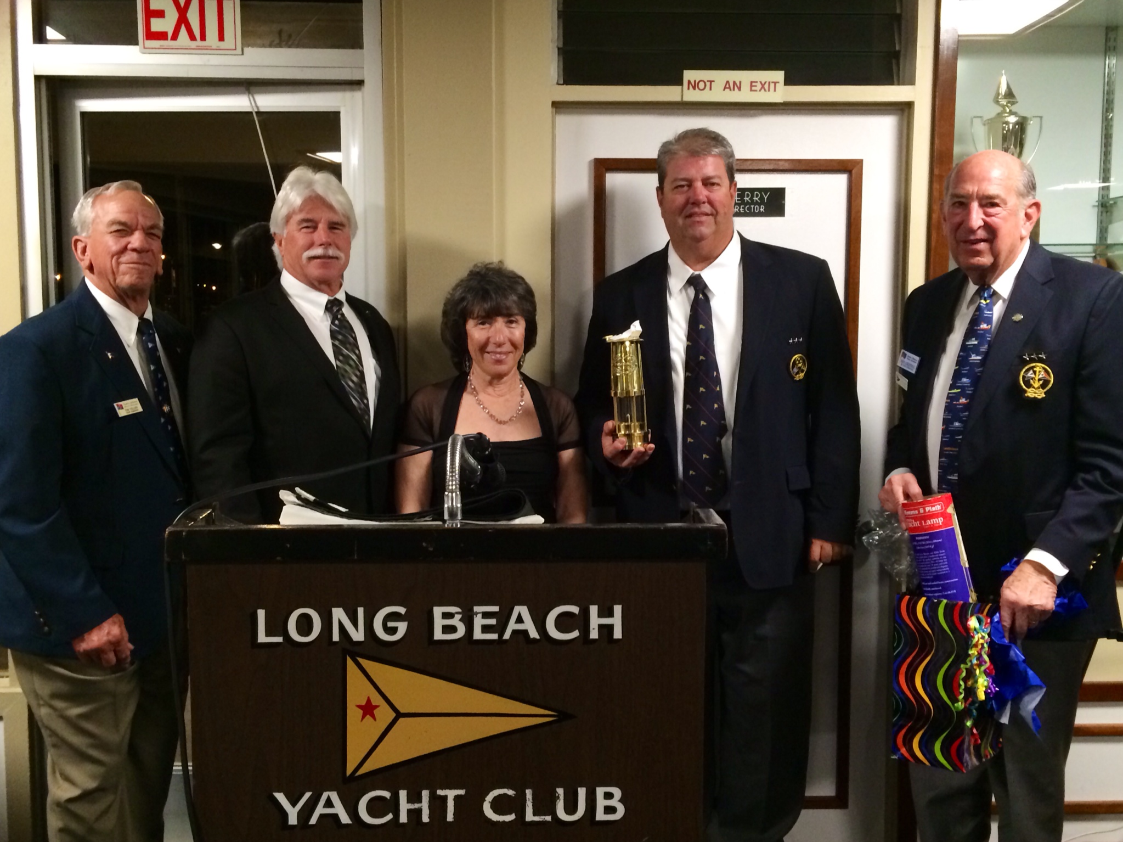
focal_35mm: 30
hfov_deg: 60.0
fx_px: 973
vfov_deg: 46.8
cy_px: 421
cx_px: 562
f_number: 2.2
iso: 250
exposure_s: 1/30
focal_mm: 4.12
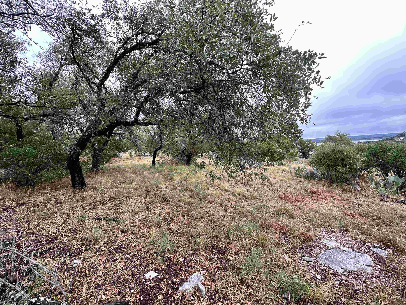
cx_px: 203
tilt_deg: -2.3
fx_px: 164
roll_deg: +4.5
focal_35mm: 14
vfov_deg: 85.7
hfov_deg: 102.1
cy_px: 152
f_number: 2.2
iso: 64
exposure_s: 1/99
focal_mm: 2.22
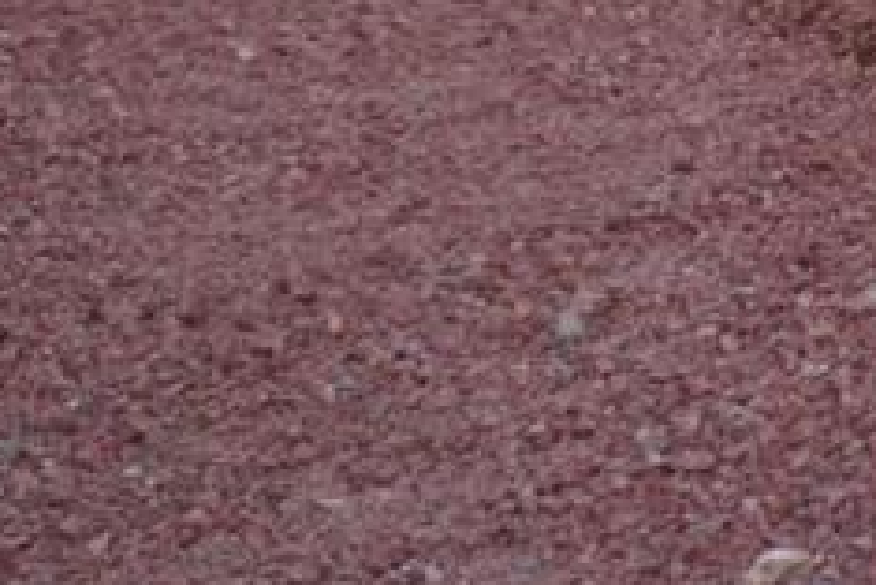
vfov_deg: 8.0
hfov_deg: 10.6
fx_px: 4017
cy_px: -529
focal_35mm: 165
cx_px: 2151
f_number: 3.5
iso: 100
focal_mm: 16
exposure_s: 1/30
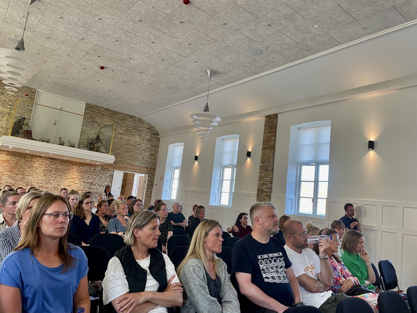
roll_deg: -6.1
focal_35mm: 26
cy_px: 156
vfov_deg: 53.1
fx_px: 313
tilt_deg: +8.8
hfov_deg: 67.3
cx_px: 208
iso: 64
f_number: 1.6
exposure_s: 1/50
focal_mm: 4.2
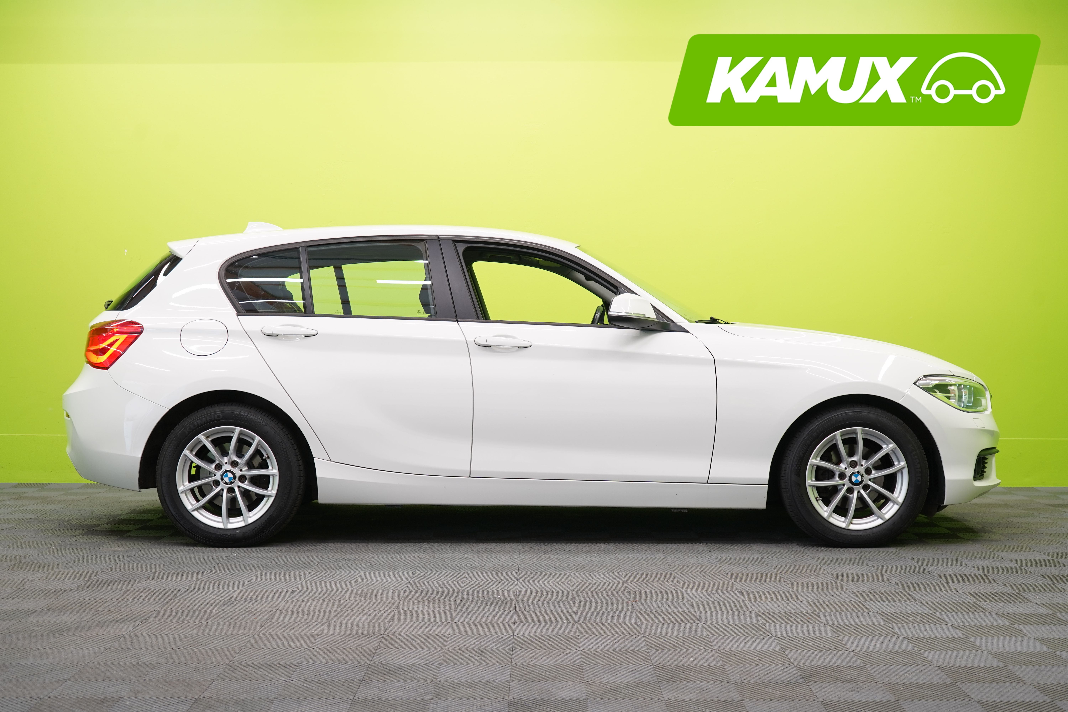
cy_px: 356
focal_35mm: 50
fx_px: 1483
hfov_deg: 39.6
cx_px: 534
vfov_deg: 27.0
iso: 400
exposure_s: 1/30
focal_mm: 50
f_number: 5
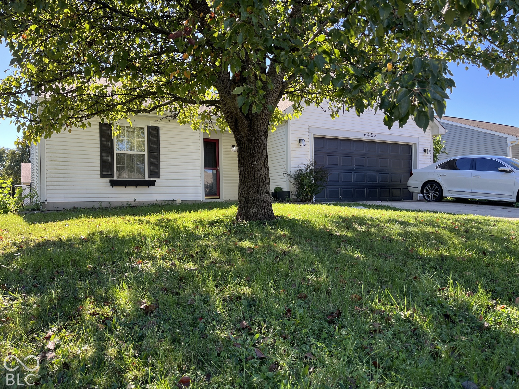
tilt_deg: +1.0
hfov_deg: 67.3
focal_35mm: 26
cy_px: 194
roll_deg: +1.4
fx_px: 390
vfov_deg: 53.1
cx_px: 260
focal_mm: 5.1
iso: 50
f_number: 1.6
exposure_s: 1/478
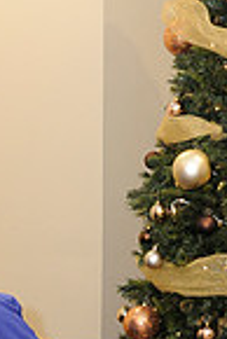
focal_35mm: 108
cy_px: 388
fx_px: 1019
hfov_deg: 12.6
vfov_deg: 18.1
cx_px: 7
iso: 1600
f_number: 4
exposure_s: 1/100
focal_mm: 27
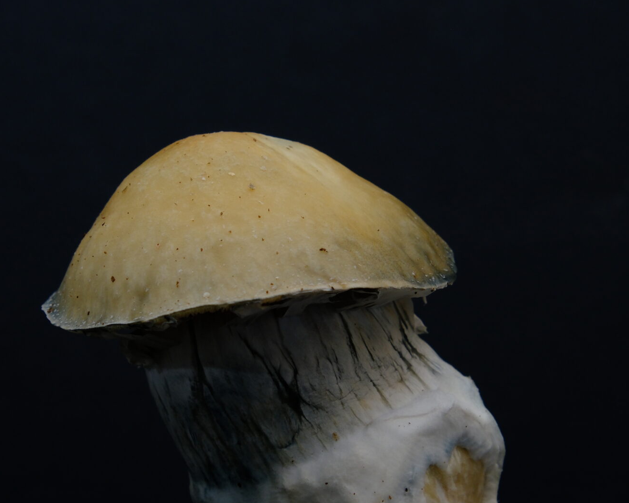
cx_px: 274
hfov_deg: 13.9
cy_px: 298
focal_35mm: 139
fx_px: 2587
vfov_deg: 11.1
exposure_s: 1/60
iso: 400
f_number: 10
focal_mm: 50.5
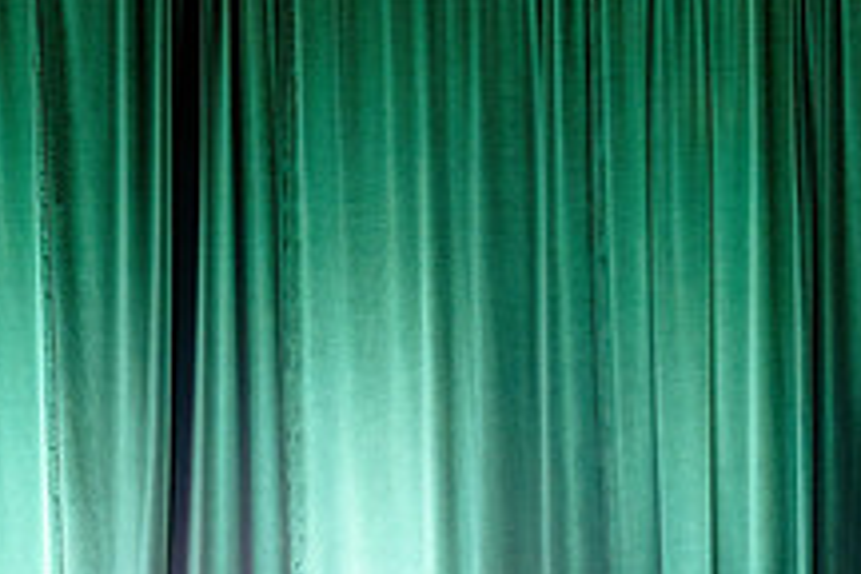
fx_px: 4496
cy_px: 592
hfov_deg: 10.9
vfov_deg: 7.3
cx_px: 203
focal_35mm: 188
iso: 1250
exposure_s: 1/250
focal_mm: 70
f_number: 2.8
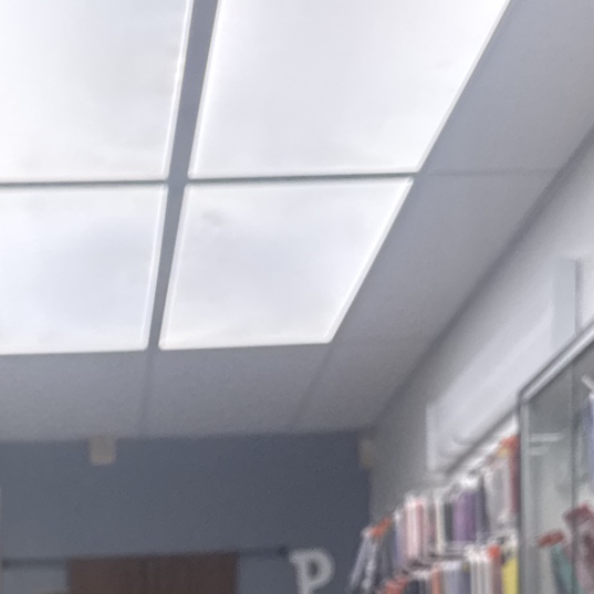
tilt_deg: -1.7
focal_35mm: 68
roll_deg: +2.1
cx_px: 25
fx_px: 1320
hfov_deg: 24.4
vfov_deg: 21.2
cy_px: 907
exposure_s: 1/167
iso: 80
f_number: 1.78
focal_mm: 6.76
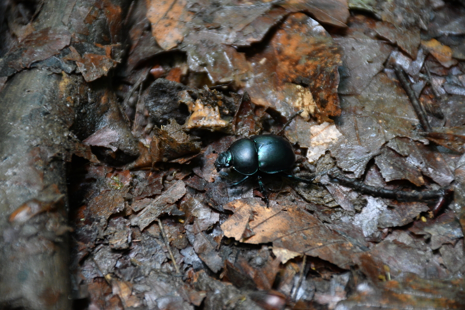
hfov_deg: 9.8
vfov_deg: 6.5
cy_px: 155
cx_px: 232
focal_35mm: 210
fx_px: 2712
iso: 2000
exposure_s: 1/40
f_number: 5.6
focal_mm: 140
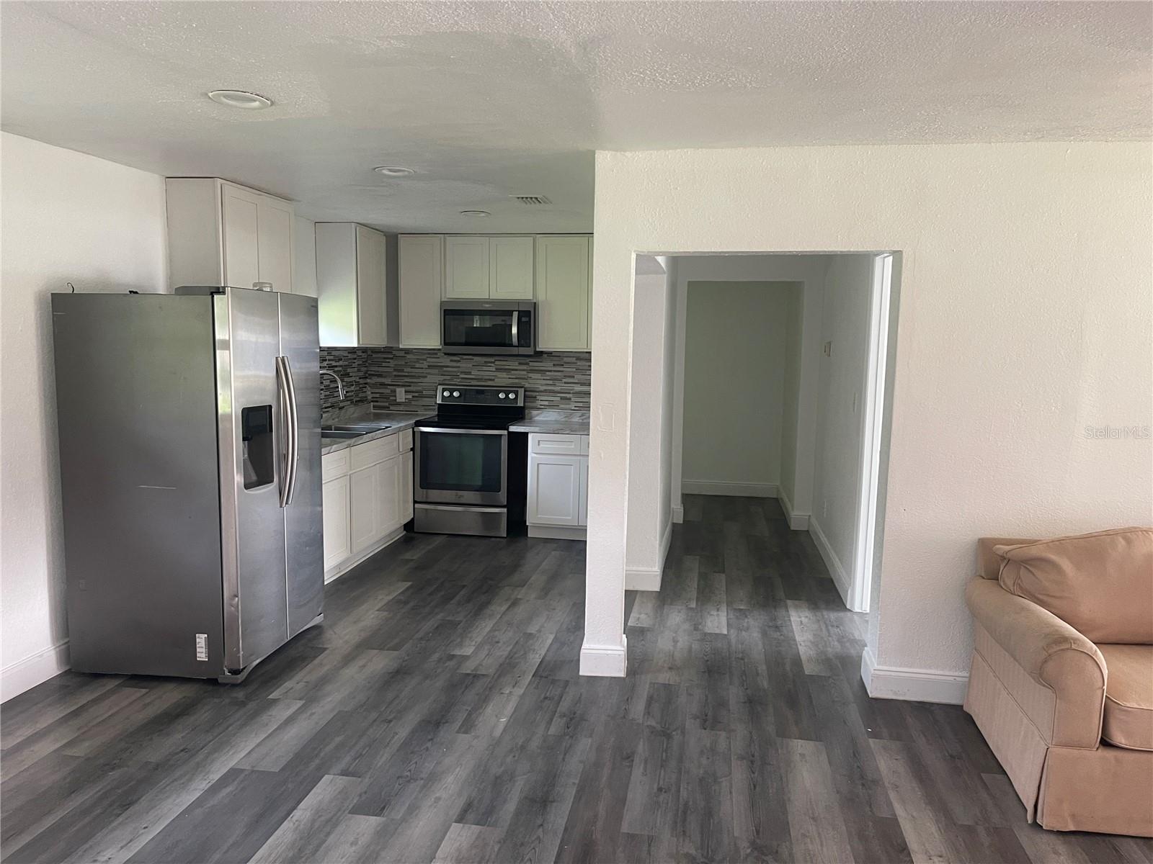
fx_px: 833
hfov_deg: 69.4
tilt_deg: -5.9
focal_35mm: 25
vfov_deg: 54.9
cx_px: 576
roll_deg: +0.0
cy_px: 432
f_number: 1.6
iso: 160
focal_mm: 5.1
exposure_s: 1/60
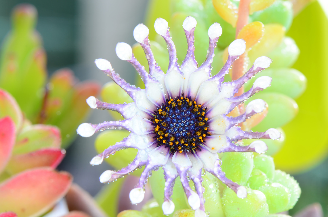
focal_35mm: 158
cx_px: 164
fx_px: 1432
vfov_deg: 8.7
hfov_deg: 13.1
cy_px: 108
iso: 100
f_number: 18
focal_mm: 105
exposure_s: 1/4
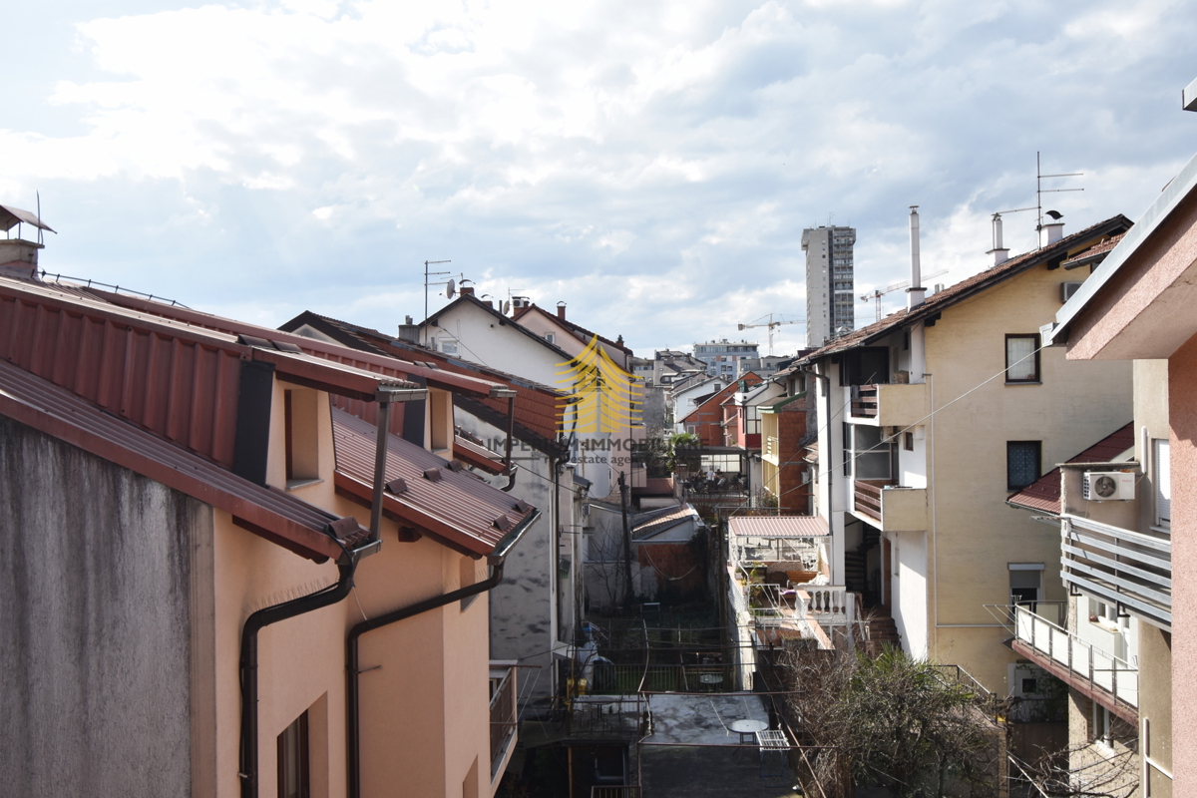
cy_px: 399
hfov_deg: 61.9
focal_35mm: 30
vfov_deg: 43.6
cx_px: 598
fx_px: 997
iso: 100
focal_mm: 20
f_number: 5.6
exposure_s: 1/400
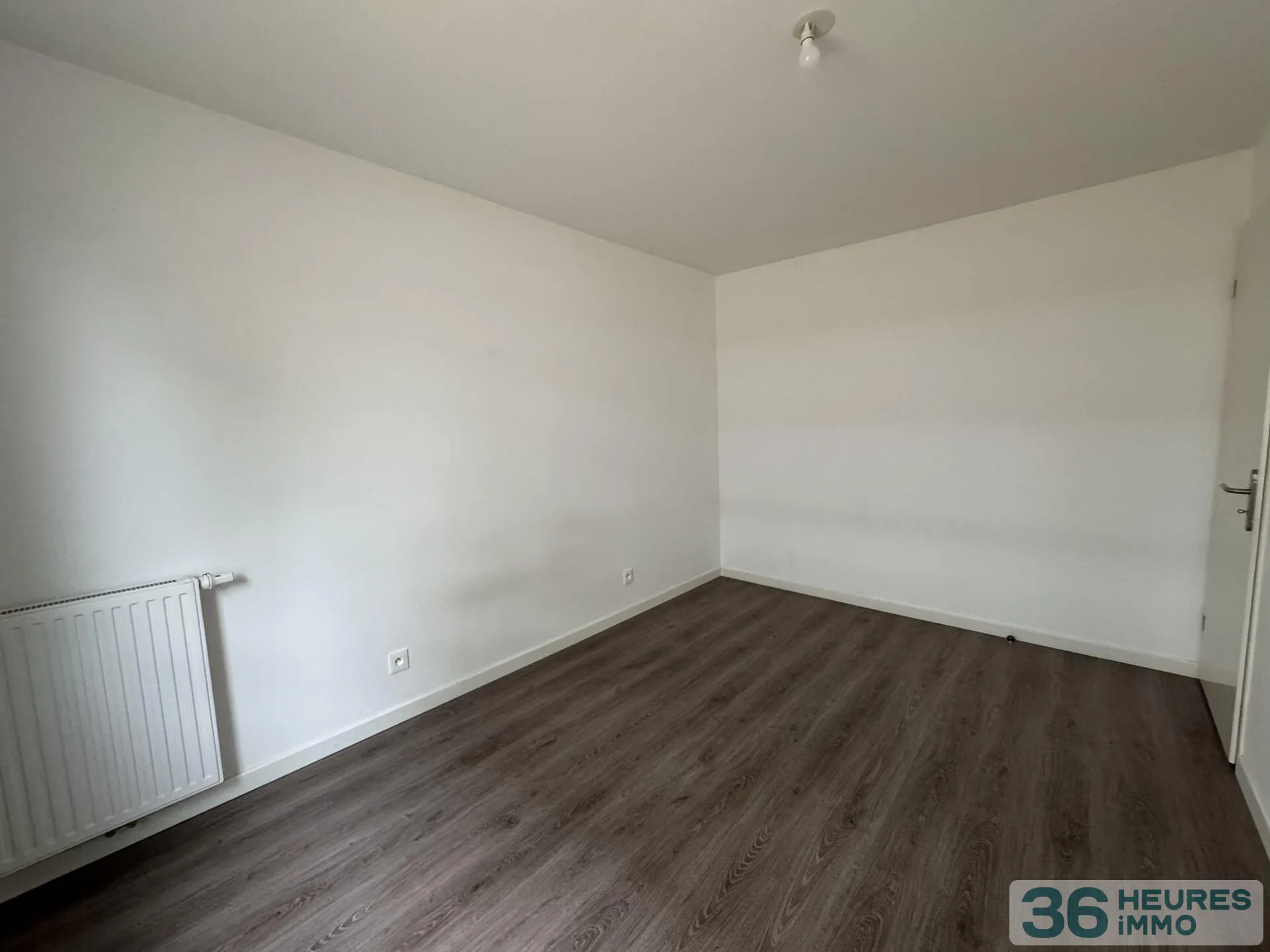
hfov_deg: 102.1
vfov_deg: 85.7
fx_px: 514
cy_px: 476
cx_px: 635
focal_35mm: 14
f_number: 2.2
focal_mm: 2.22
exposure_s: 1/63
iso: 320
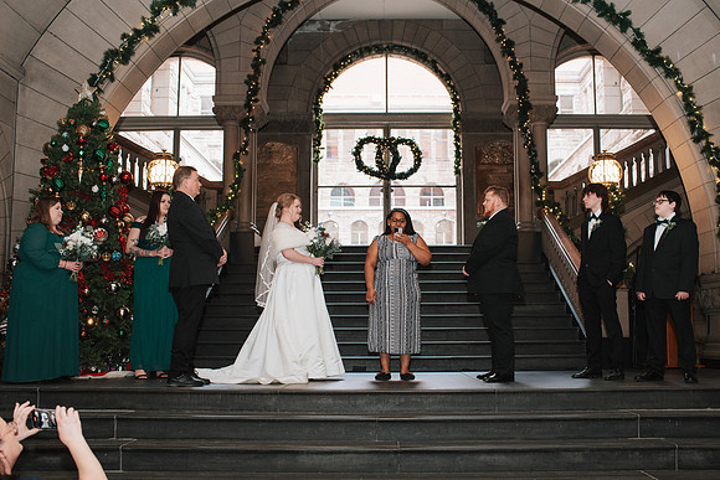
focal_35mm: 39
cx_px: 385
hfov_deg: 50.0
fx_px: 772
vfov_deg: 34.5
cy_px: 261
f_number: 3.5
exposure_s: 1/200
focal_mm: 35
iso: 1000
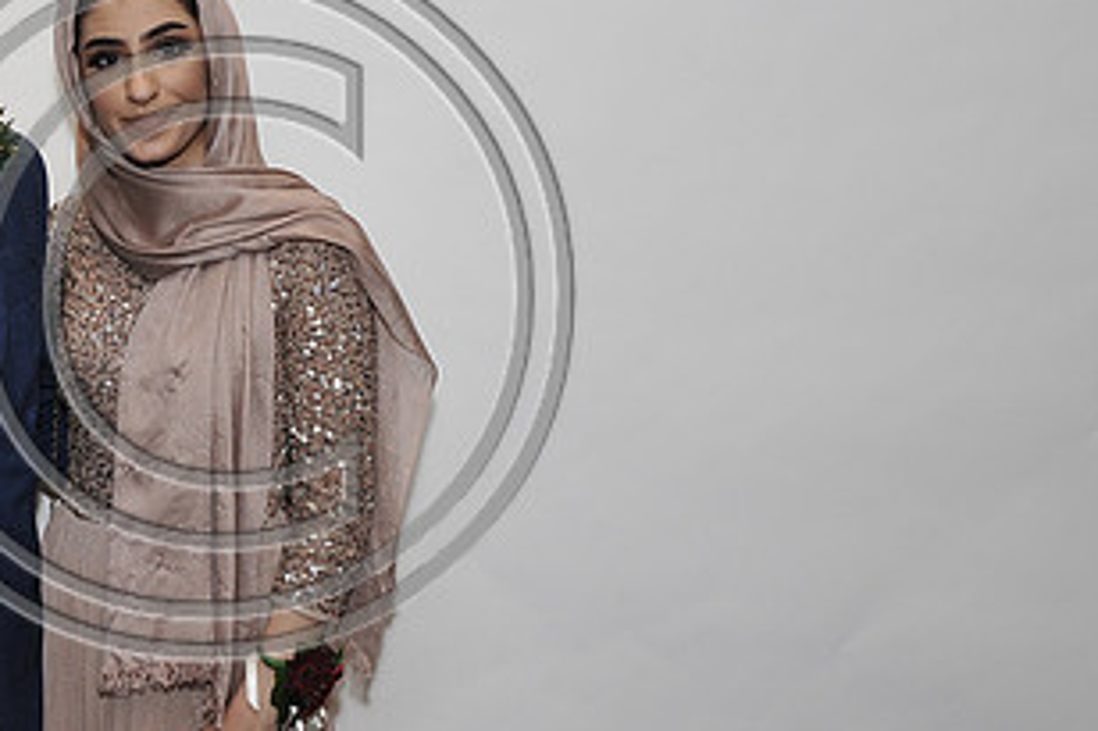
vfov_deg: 17.2
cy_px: 292
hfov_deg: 25.2
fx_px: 2408
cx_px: 203
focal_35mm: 79
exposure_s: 1/60
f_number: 8
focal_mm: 42
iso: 1000
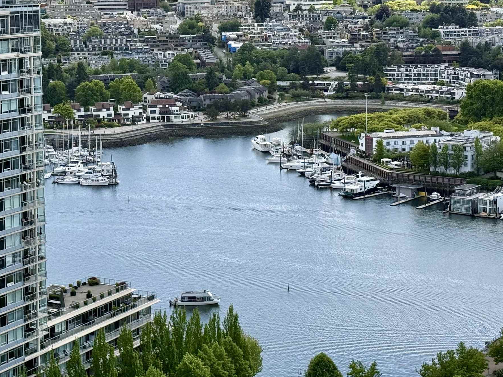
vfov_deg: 17.7
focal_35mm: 83
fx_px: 1206
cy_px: 115
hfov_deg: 23.5
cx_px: 192
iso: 80
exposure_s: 1/4329
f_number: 1.78
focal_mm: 6.76
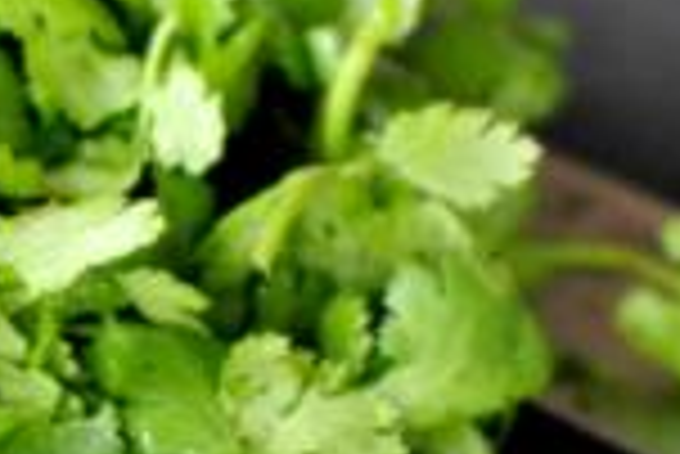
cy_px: 283
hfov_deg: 8.4
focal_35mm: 239
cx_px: -306
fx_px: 4524
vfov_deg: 5.8
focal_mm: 35
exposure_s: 1/250
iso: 800
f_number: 2.5
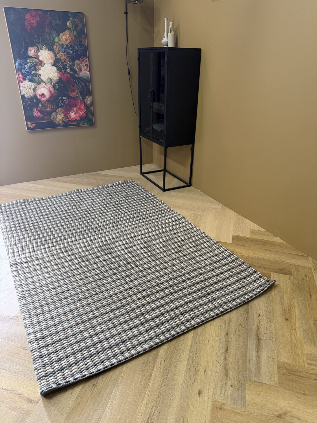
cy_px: 212
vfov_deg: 71.6
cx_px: 158
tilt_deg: -27.6
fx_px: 293
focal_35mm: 24
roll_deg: -0.3
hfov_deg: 56.8
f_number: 1.78
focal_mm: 6.76
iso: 320
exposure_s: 1/50
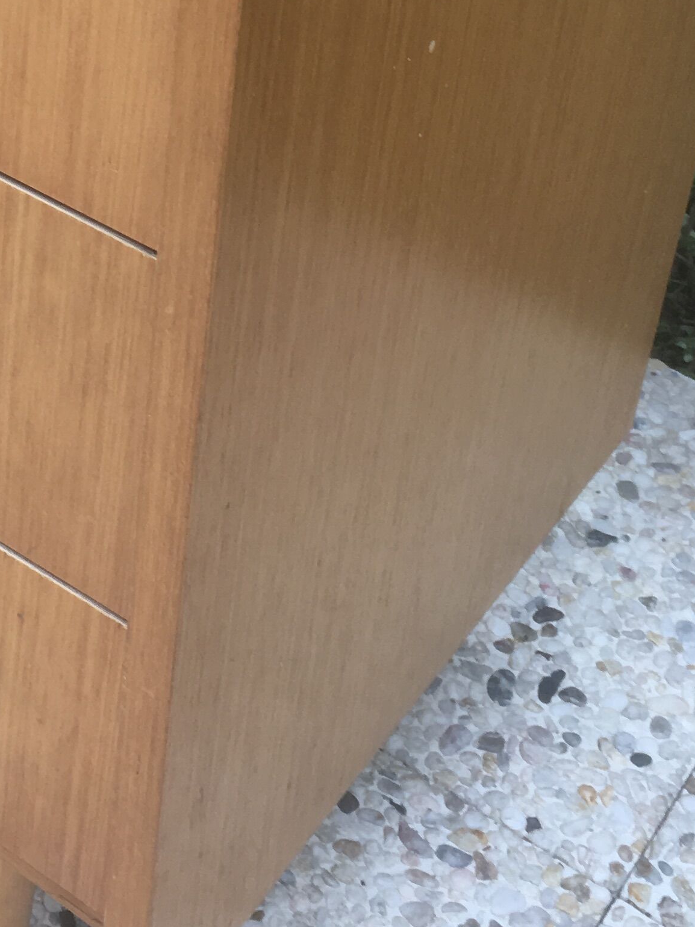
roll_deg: -4.1
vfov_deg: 24.5
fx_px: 2035
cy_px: 12
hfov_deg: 19.2
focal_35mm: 76
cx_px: 118
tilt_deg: -36.8
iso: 25
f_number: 2.2
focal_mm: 4.15
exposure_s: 1/106
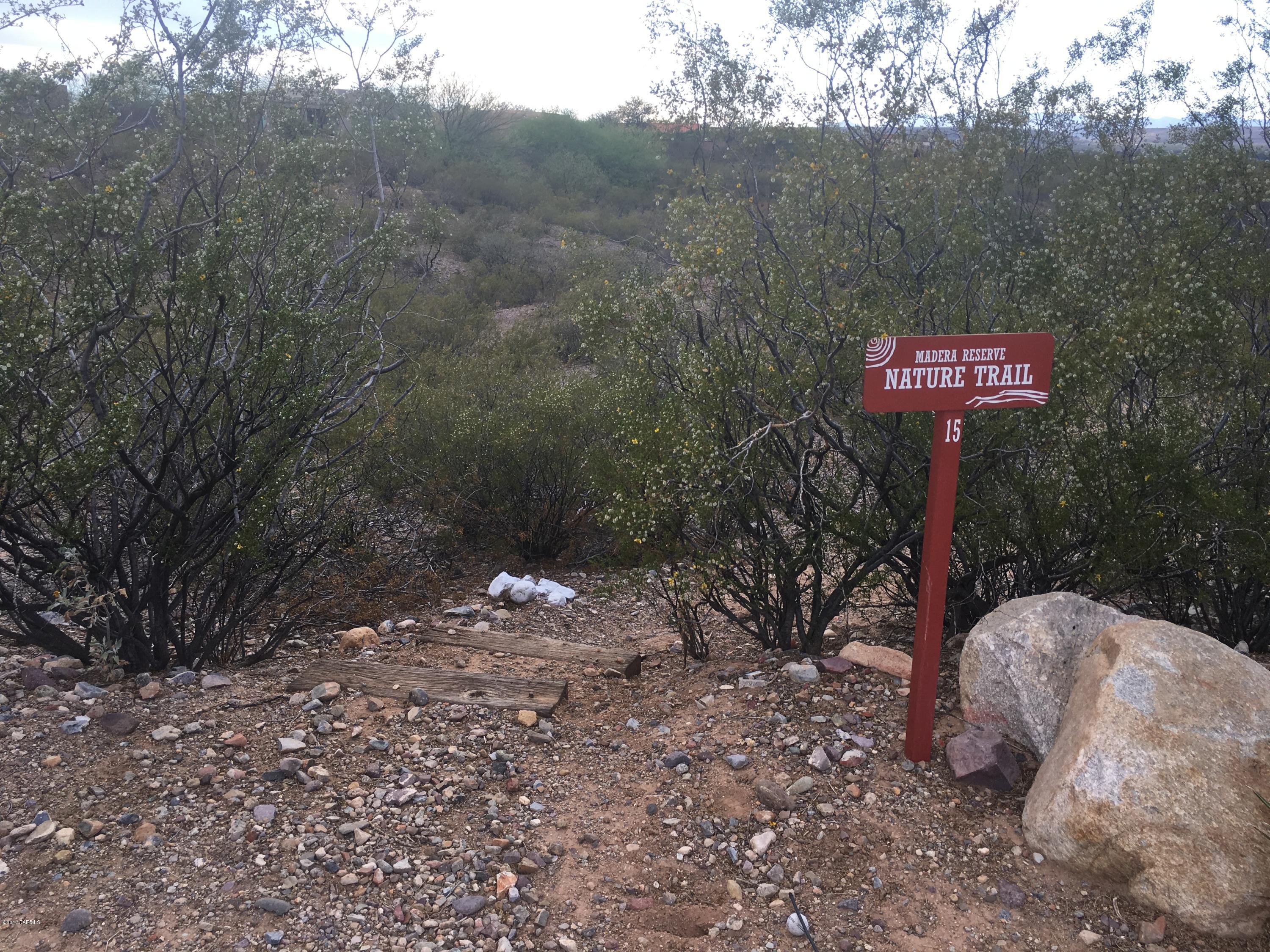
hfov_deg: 61.7
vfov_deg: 48.2
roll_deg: -0.6
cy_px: 476
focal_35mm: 29
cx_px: 635
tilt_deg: -15.4
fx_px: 1064
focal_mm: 4.15
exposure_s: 1/409
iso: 25
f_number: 2.2
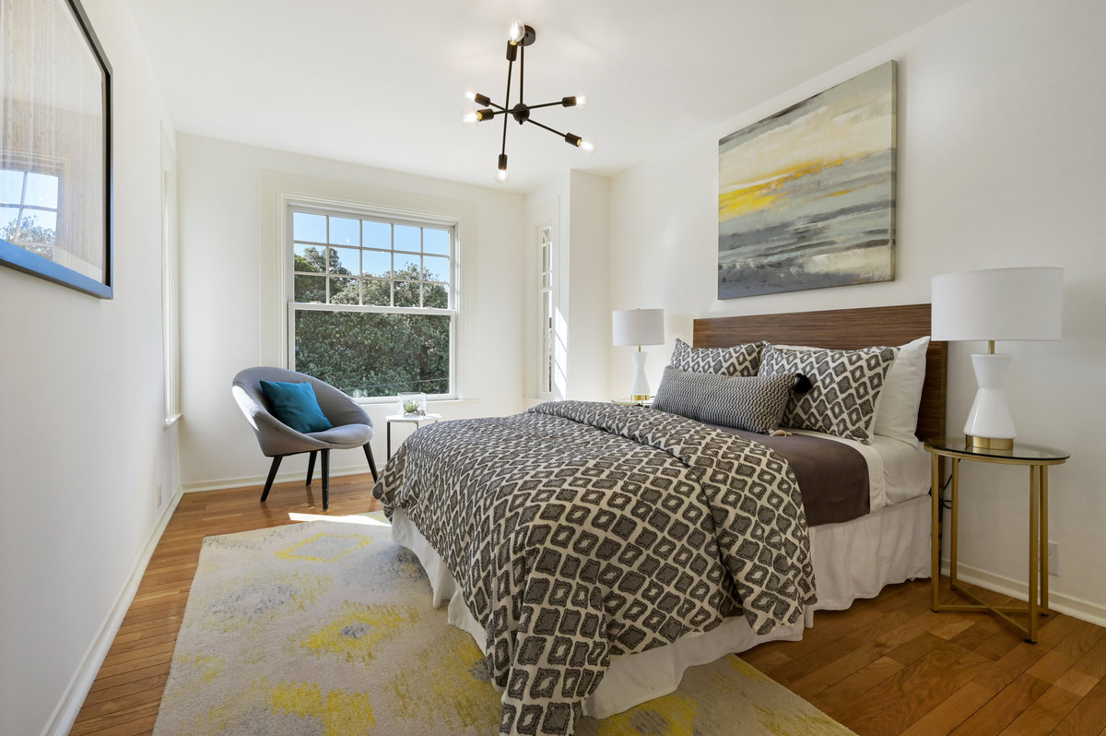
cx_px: 553
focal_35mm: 16
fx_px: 491
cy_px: 368
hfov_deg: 96.8
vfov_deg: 73.6
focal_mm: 16
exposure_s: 1/160
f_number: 11
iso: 400
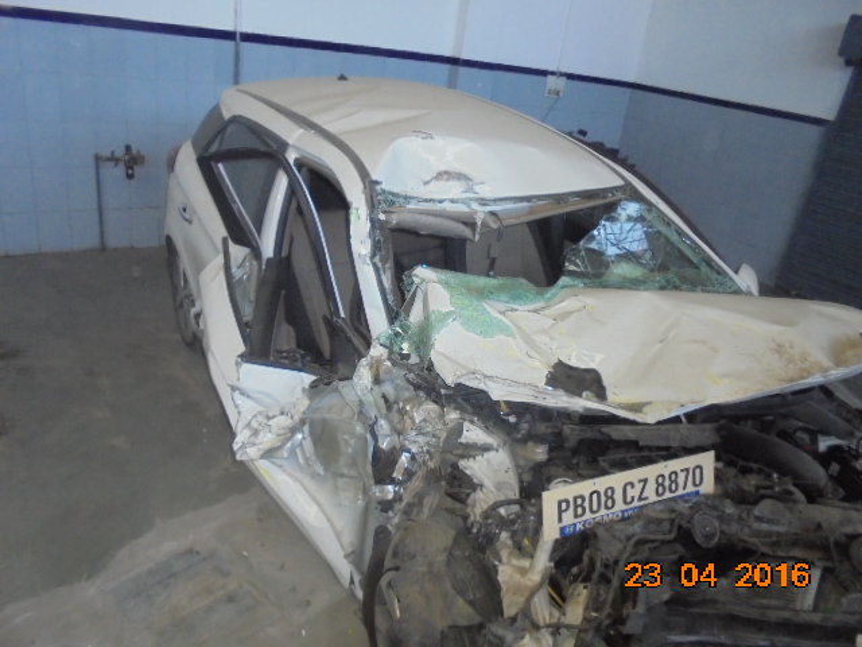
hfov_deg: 67.3
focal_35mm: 26
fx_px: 647
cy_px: 324
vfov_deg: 53.1
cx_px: 431
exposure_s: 1/125
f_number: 3.5
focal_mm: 4.6
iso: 400
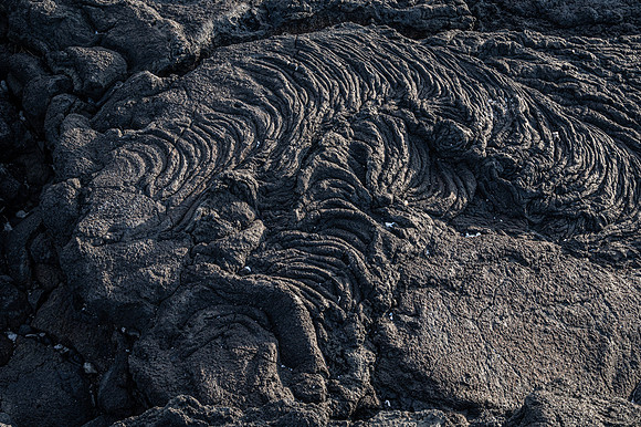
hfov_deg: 36.3
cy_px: 214
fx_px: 979
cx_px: 320
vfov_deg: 24.6
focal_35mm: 55
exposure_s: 1/30
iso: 400
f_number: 14
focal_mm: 55
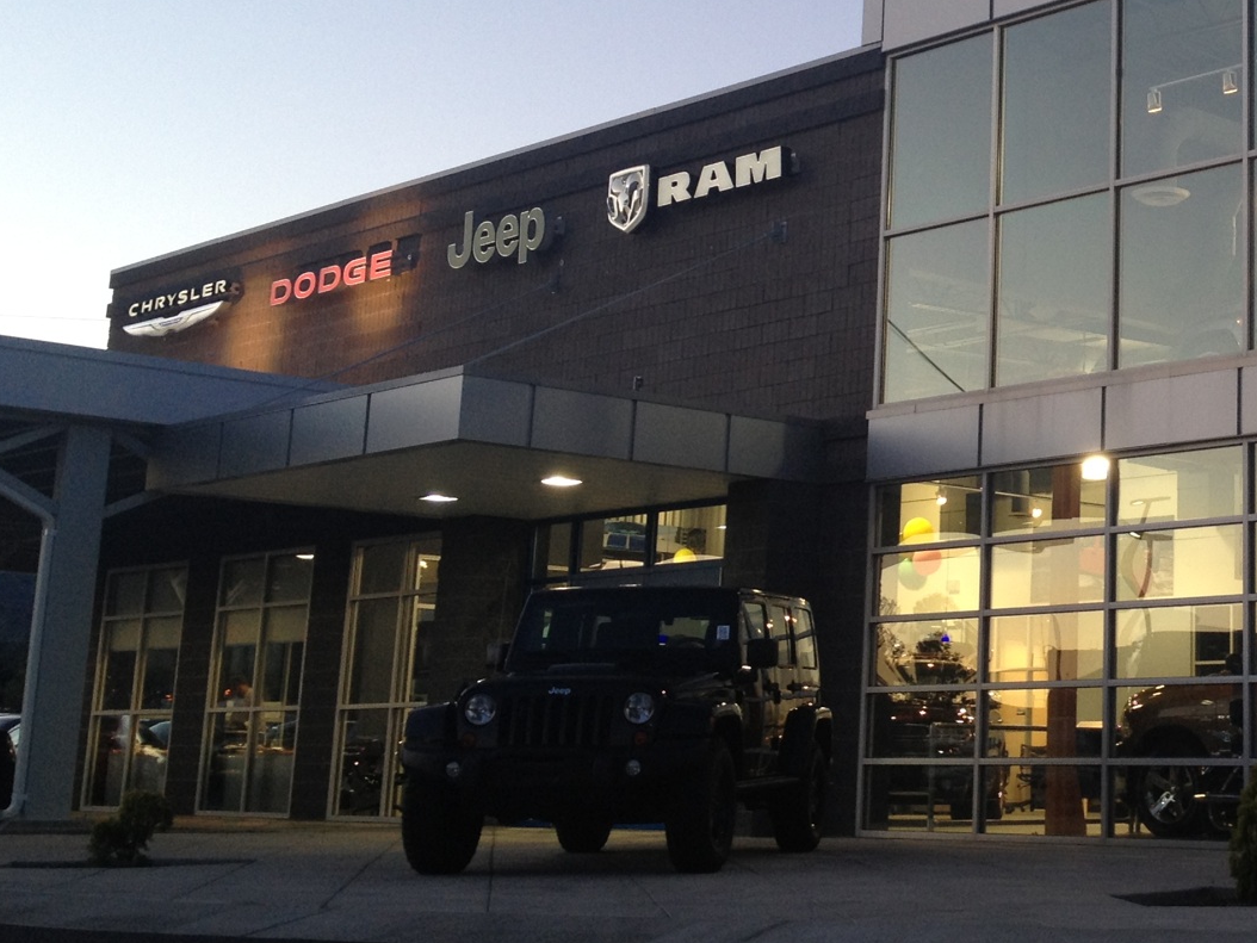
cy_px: 212
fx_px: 2470
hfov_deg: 27.5
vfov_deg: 21.4
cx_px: 1132
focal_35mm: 68
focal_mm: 4.28
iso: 64
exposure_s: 1/24
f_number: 2.4
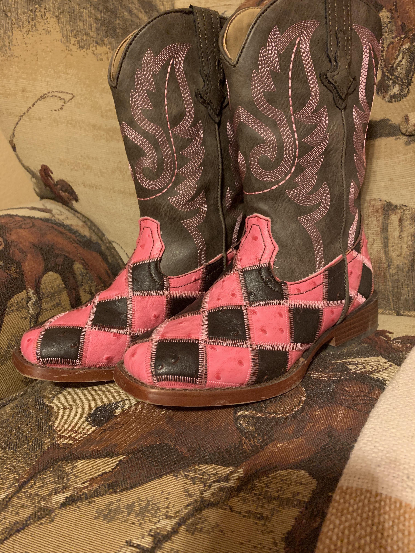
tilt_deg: -13.6
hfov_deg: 53.1
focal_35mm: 26
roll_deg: +7.3
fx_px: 416
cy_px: 276
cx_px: 208
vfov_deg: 67.3
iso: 640
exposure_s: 1/30
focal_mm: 4.25
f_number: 1.8
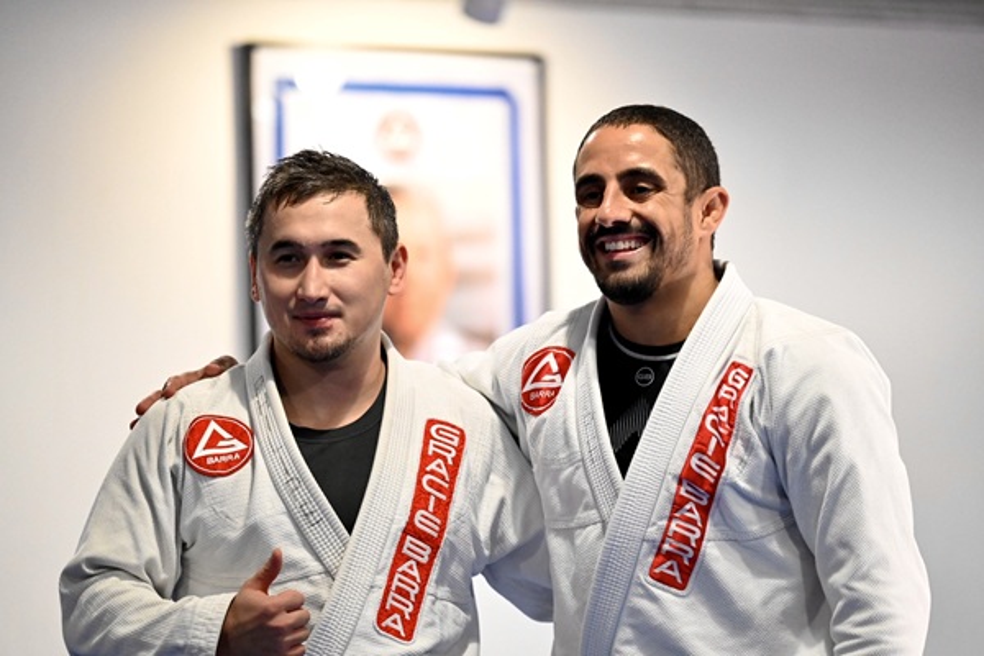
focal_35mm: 200
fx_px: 5466
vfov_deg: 6.9
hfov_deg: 10.3
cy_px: 328
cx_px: 492
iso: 10000
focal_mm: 200
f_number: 2.8
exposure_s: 1/800
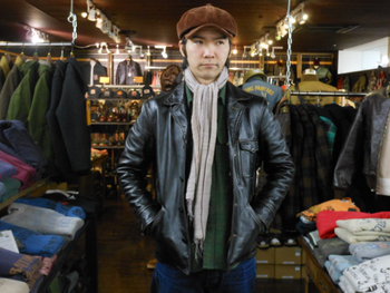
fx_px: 609
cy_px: 146
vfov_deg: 27.1
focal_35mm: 54
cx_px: 195
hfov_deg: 35.5
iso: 400
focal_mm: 9.6
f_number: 4.9
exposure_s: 1/13
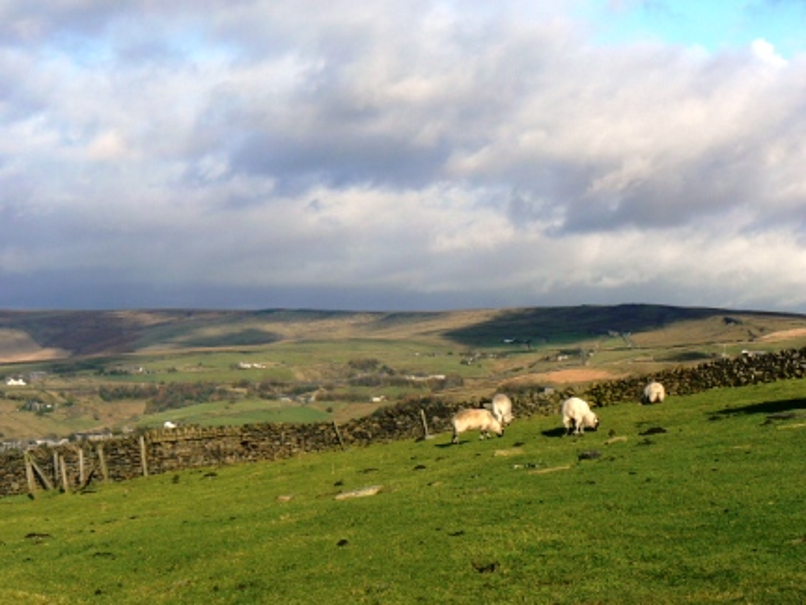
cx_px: 403
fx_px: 2422
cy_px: 302
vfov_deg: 14.2
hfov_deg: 18.9
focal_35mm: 104
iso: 80
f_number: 7.1
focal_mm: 17.3
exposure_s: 1/400
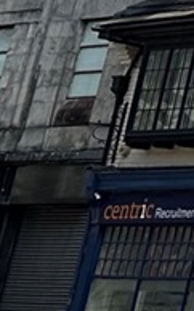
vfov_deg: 9.5
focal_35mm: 210
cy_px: -273
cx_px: 1222
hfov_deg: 4.5
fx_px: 1779
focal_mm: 6.86
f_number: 1.78
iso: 80
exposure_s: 1/2967
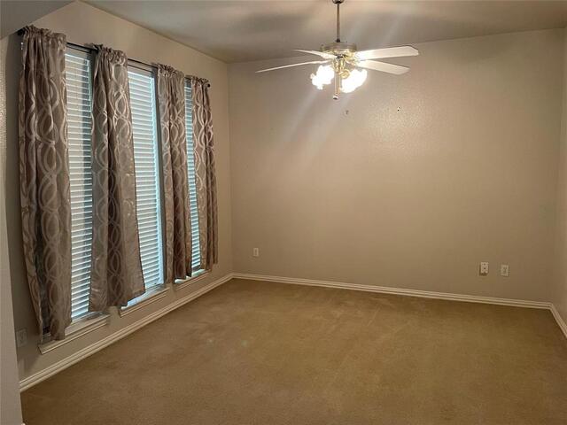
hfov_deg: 67.3
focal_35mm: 26
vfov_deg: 53.1
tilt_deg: -5.3
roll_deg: +1.4
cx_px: 284
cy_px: 212
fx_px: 426
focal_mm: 4.2
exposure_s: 1/60
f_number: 1.6
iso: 160
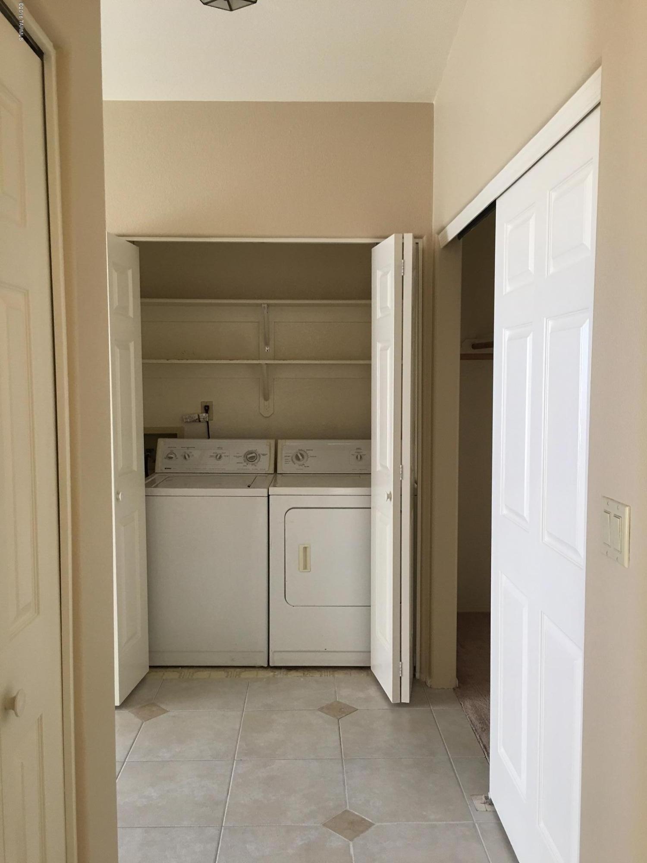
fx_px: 723
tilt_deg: -2.2
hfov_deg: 48.2
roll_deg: +0.1
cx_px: 324
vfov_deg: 61.7
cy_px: 432
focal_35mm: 29
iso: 40
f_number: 2.2
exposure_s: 1/15
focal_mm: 4.15
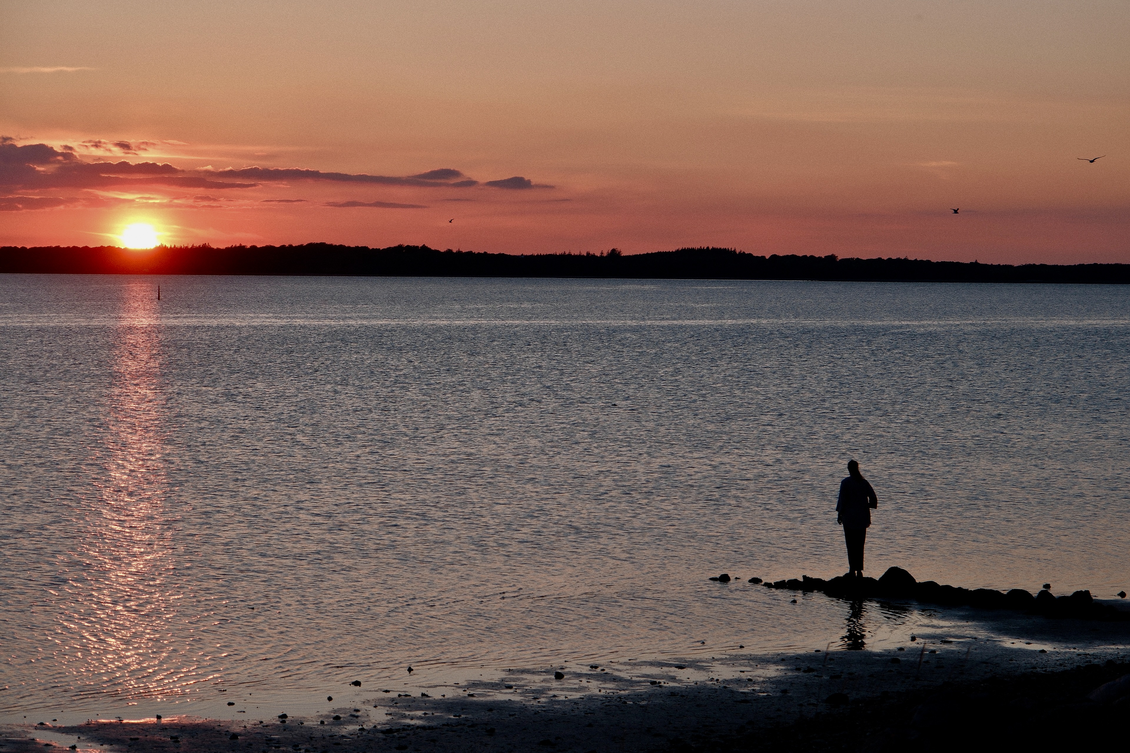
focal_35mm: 98
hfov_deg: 20.8
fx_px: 3076
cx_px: 565
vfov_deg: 14.0
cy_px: 376
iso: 125
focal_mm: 65.2
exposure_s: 1/200
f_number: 5.6
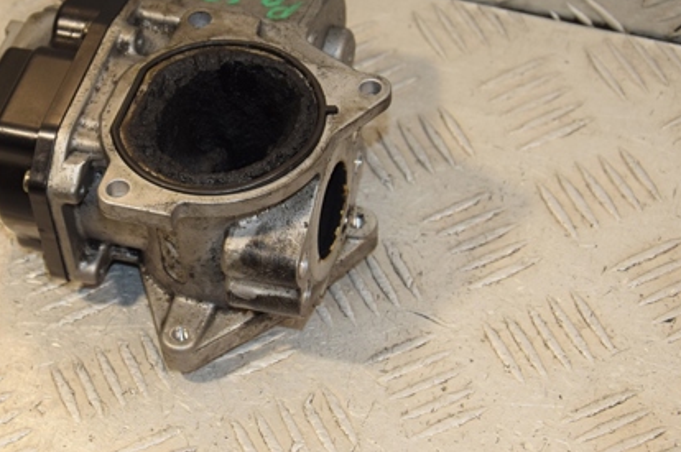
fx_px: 2192
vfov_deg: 11.8
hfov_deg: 17.6
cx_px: 169
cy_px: 108
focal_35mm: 116
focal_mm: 50
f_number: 7.1
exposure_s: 1/200
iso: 800
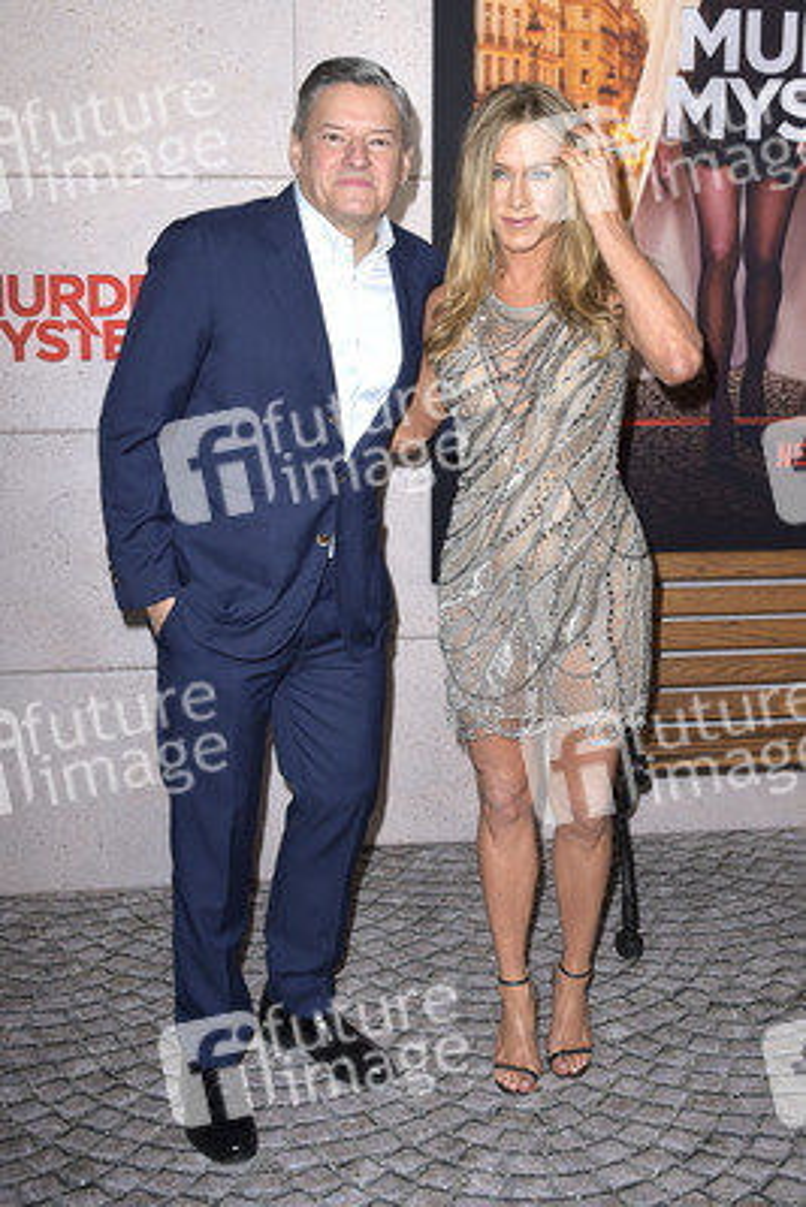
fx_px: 1074
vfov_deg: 58.7
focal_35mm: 32
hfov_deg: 41.1
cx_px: 403
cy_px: 604
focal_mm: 32
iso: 320
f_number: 6.3
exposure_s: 1/250
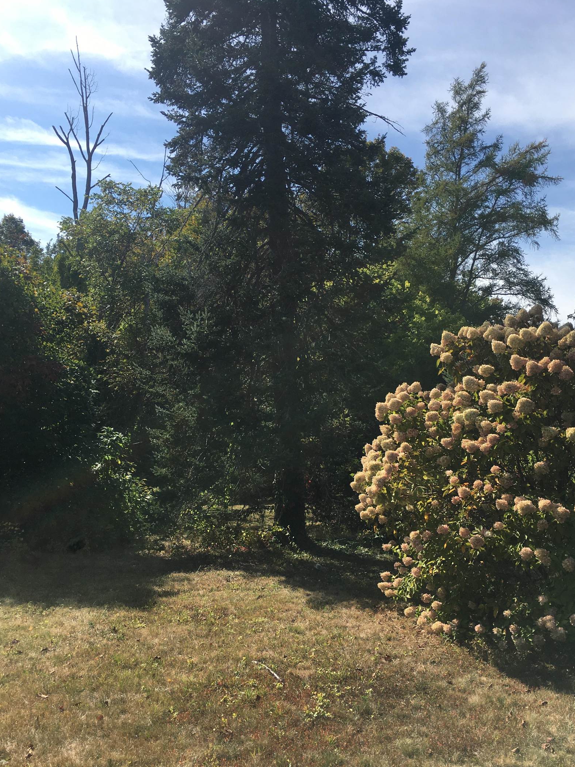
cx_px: 304
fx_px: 709
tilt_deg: +1.3
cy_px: 420
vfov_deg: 56.7
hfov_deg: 44.1
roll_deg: -1.6
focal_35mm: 32
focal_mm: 4.15
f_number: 2.2
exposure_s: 1/1148
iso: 25
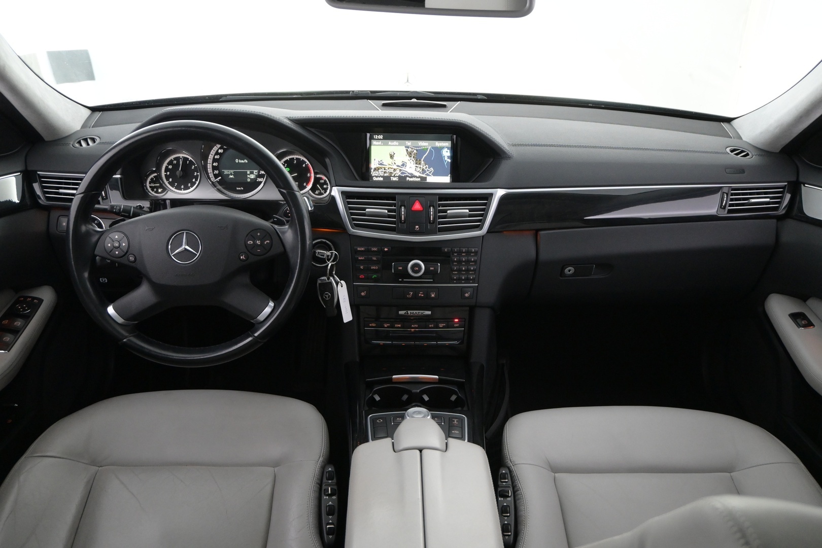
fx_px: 668
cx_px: 411
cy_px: 274
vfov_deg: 44.6
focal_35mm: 29
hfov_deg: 63.2
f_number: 3.8
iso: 2500
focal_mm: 19.5
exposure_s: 1/40
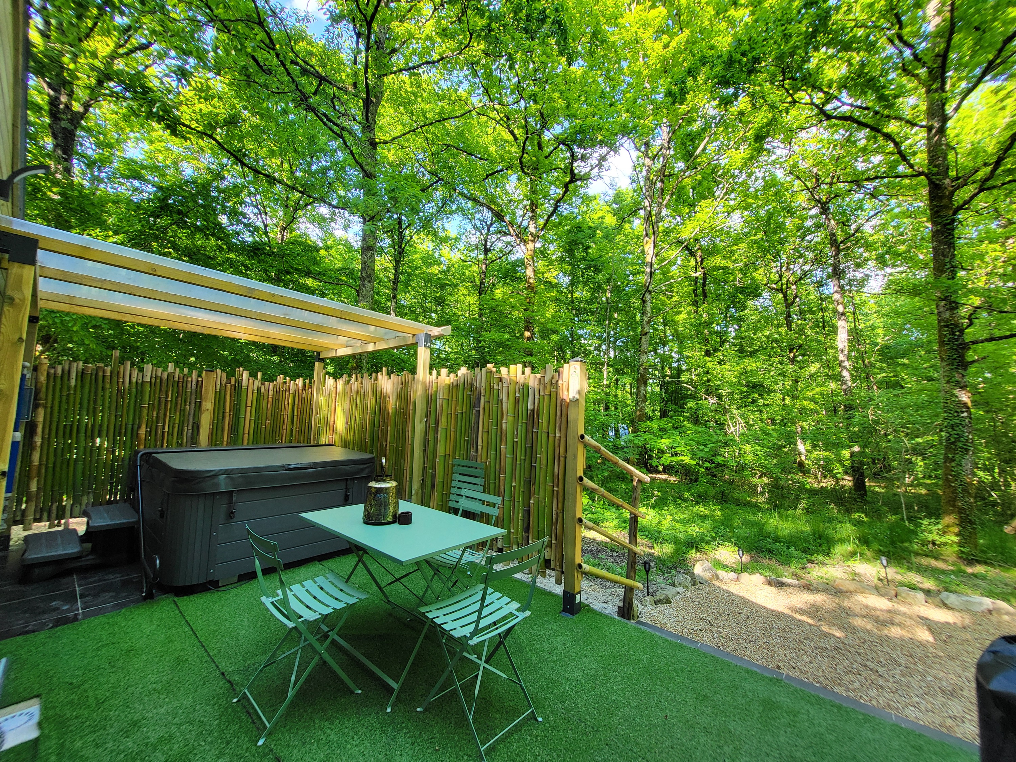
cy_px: 381
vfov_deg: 89.9
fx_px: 382
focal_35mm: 13
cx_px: 508
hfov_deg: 106.2
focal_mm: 1.74
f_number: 2.2
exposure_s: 1/50
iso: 40
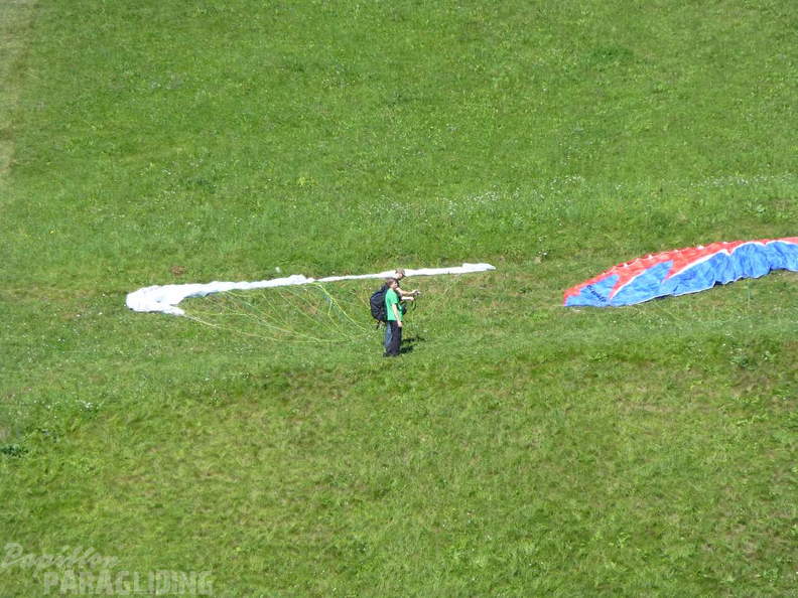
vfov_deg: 3.1
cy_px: 299
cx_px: 399
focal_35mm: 480
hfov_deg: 4.1
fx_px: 11065
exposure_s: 1/200
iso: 100
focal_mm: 86
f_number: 6.4
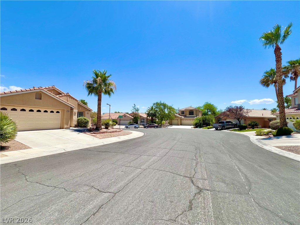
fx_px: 113
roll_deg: -0.8
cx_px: 150
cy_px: 112
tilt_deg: +3.0
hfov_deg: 106.2
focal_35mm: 13
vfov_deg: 89.9
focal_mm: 1.57
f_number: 1.8
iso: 32
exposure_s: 1/2137
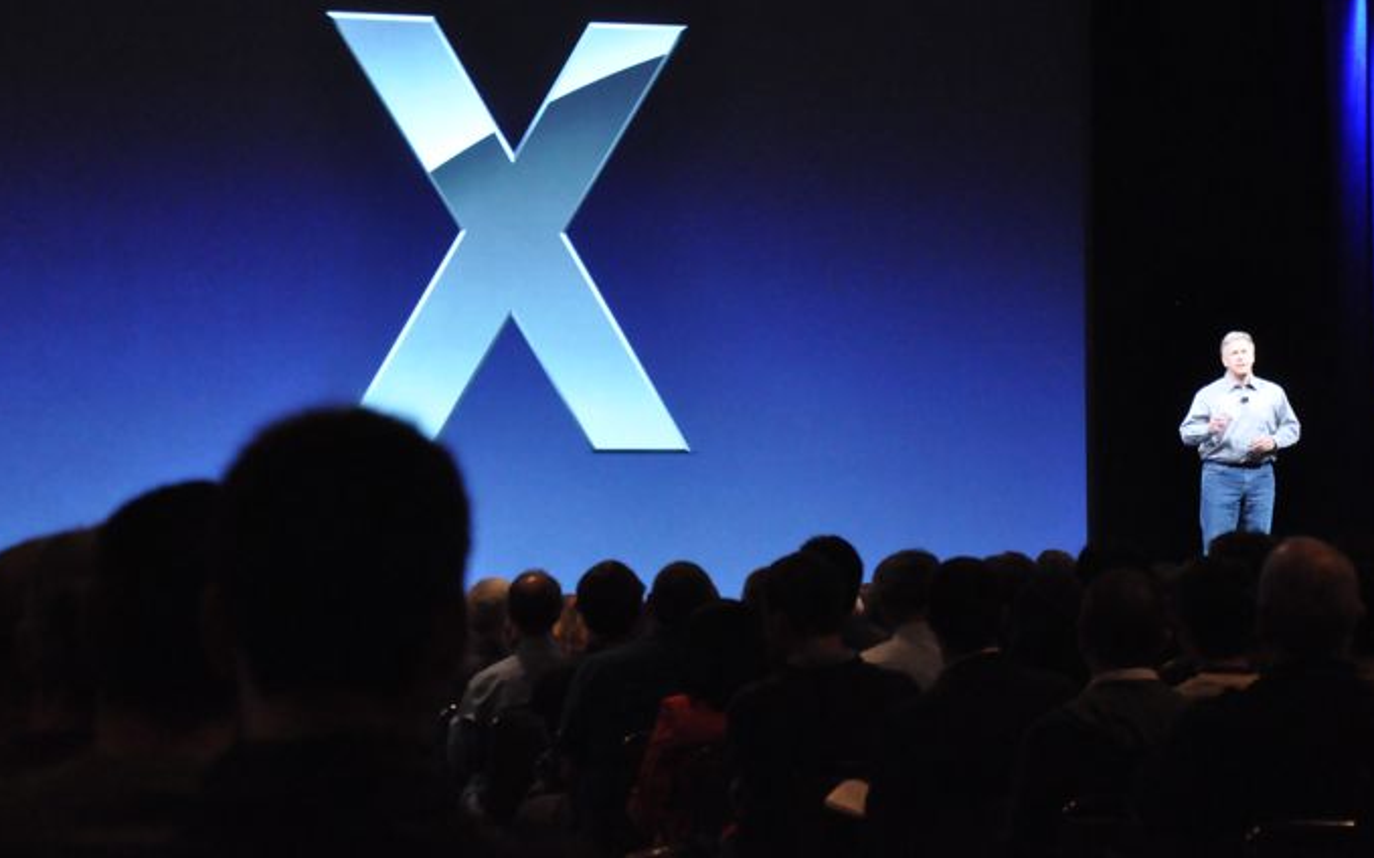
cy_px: 381
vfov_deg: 12.3
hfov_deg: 19.6
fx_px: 3968
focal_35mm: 106
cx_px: 714
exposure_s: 1/30
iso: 2800
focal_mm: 62
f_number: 5.3
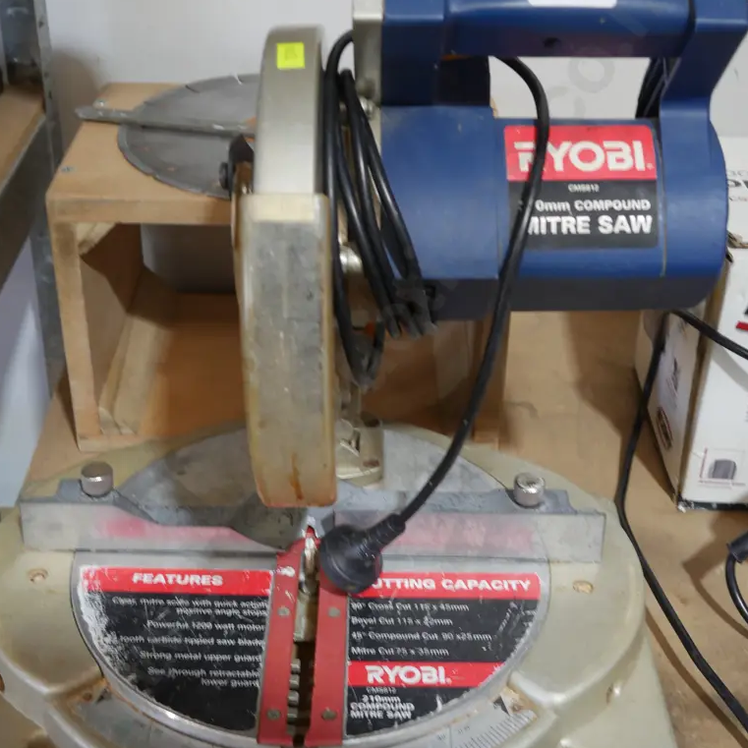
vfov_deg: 34.0
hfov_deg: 34.0
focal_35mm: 50
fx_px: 1222
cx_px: 372
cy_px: 360
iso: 640
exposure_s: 1/60
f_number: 4.6
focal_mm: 21
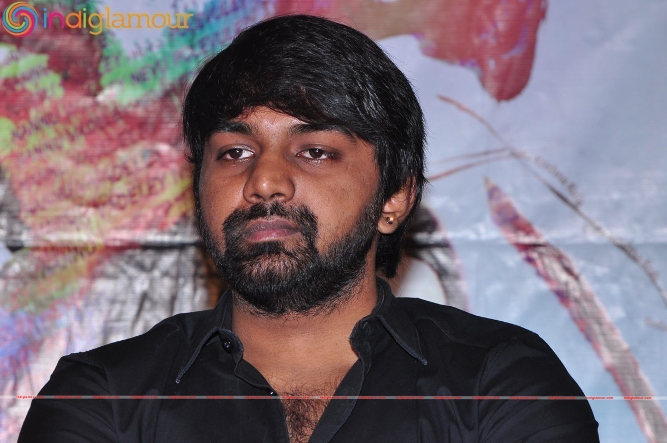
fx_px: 4580
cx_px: 334
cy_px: 222
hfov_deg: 8.3
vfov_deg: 5.5
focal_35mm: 248
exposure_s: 1/125
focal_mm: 165
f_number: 10
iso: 400
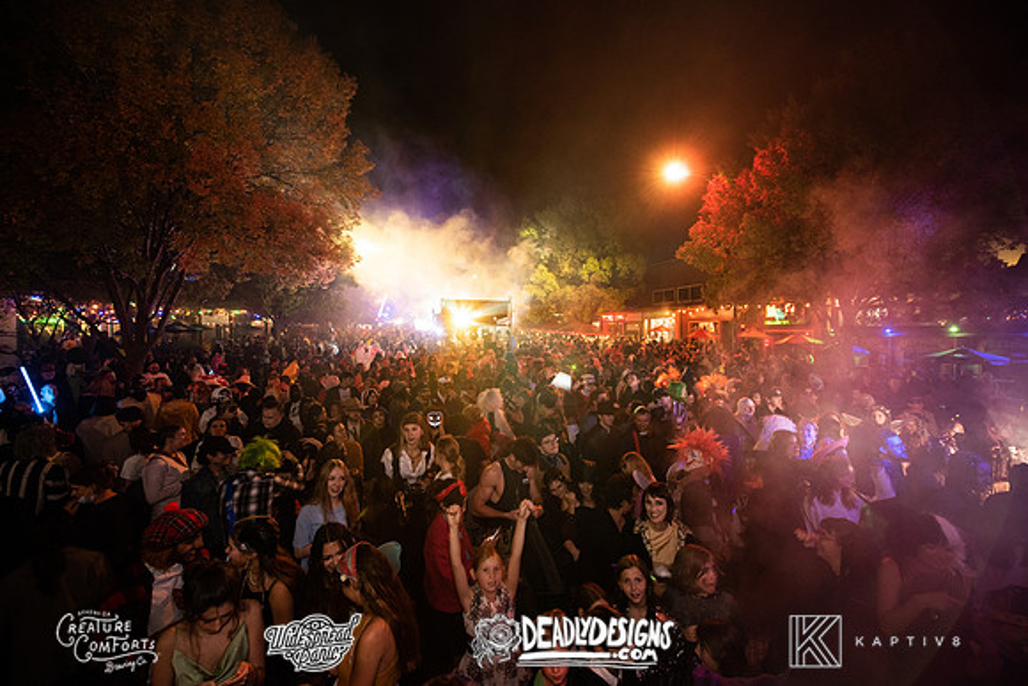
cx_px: 514
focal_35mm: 14
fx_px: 400
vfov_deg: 81.2
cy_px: 343
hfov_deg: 104.2
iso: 2000
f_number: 3.5
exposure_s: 1/30
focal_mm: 14
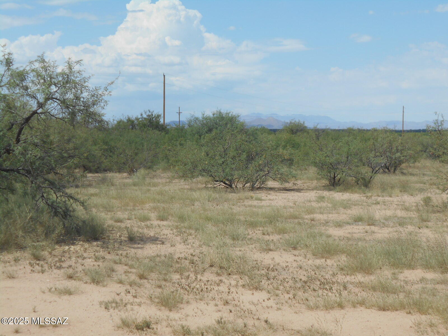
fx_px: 841
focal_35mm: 65
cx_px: 224
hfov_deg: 29.8
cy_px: 168
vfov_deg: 22.6
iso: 80
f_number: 5.3
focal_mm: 11.6
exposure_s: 1/800
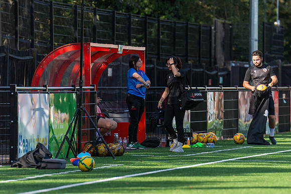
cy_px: 97
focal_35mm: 450
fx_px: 3638
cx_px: 146
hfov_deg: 4.6
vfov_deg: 3.1
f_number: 4
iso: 200
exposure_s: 1/2000
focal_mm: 300
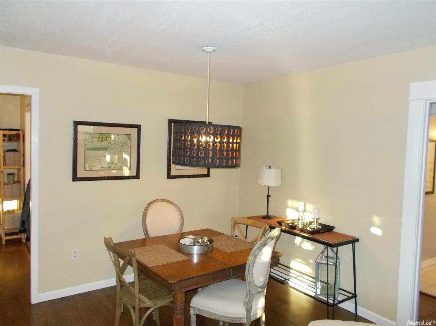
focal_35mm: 26
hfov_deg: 67.3
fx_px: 327
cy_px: 163
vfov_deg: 53.0
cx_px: 218
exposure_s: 1/25
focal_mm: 4.6
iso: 320
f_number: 3.2
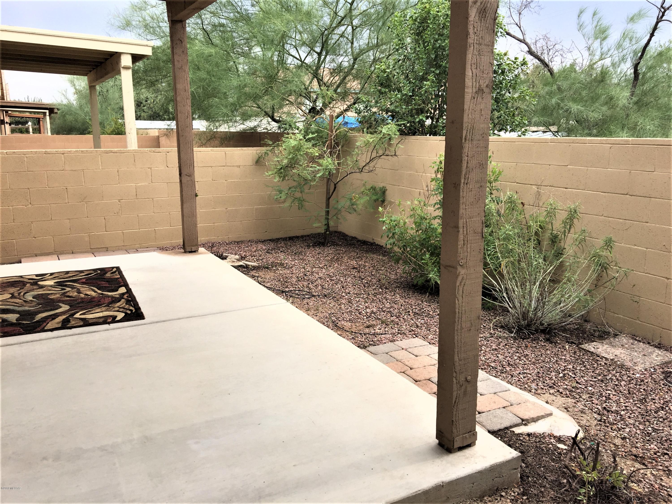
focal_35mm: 29
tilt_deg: -11.8
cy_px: 252
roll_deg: -0.9
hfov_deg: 61.7
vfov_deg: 48.2
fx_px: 563
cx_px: 336
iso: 32
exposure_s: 1/373
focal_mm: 4.15
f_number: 2.2
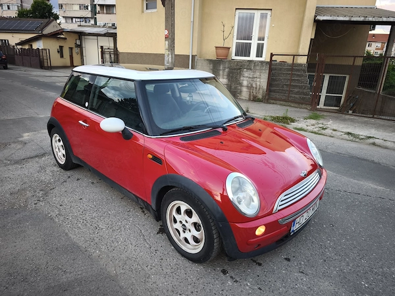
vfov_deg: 58.9
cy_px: 148
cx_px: 198
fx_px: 262
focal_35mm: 23
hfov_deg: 73.9
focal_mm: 6.57
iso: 160
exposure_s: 1/100
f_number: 1.6
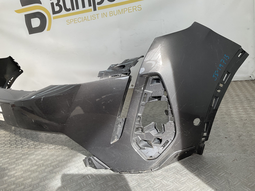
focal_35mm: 29
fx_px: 214
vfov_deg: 48.2
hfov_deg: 61.7
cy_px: 96
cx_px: 128
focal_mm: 3
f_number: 1.8
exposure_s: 1/279
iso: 16
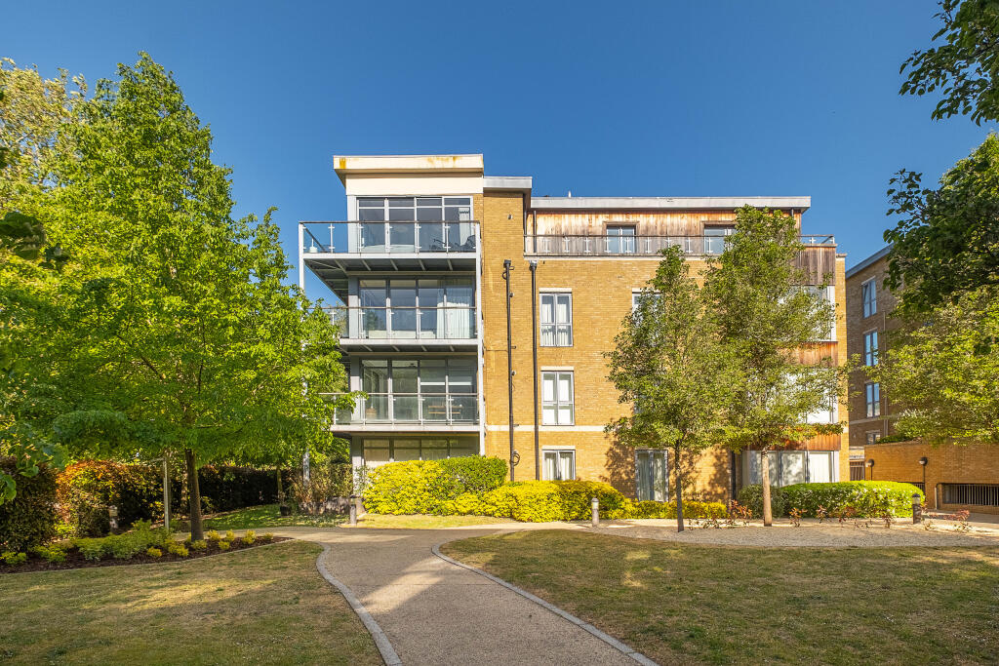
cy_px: 333
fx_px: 416
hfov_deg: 100.4
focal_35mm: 15
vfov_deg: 77.3
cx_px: 500
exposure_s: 1/1000
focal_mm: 10
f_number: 5.6
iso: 400
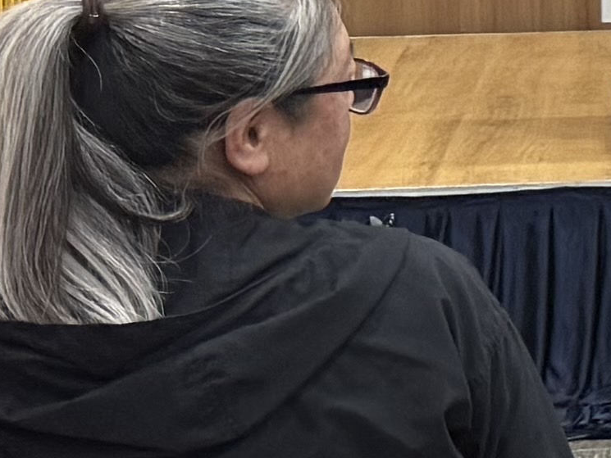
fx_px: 3248
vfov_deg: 8.0
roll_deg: -2.6
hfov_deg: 8.1
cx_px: 2186
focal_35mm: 184
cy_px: -166
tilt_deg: -3.9
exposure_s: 1/60
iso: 125
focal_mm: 6.76
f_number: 1.78
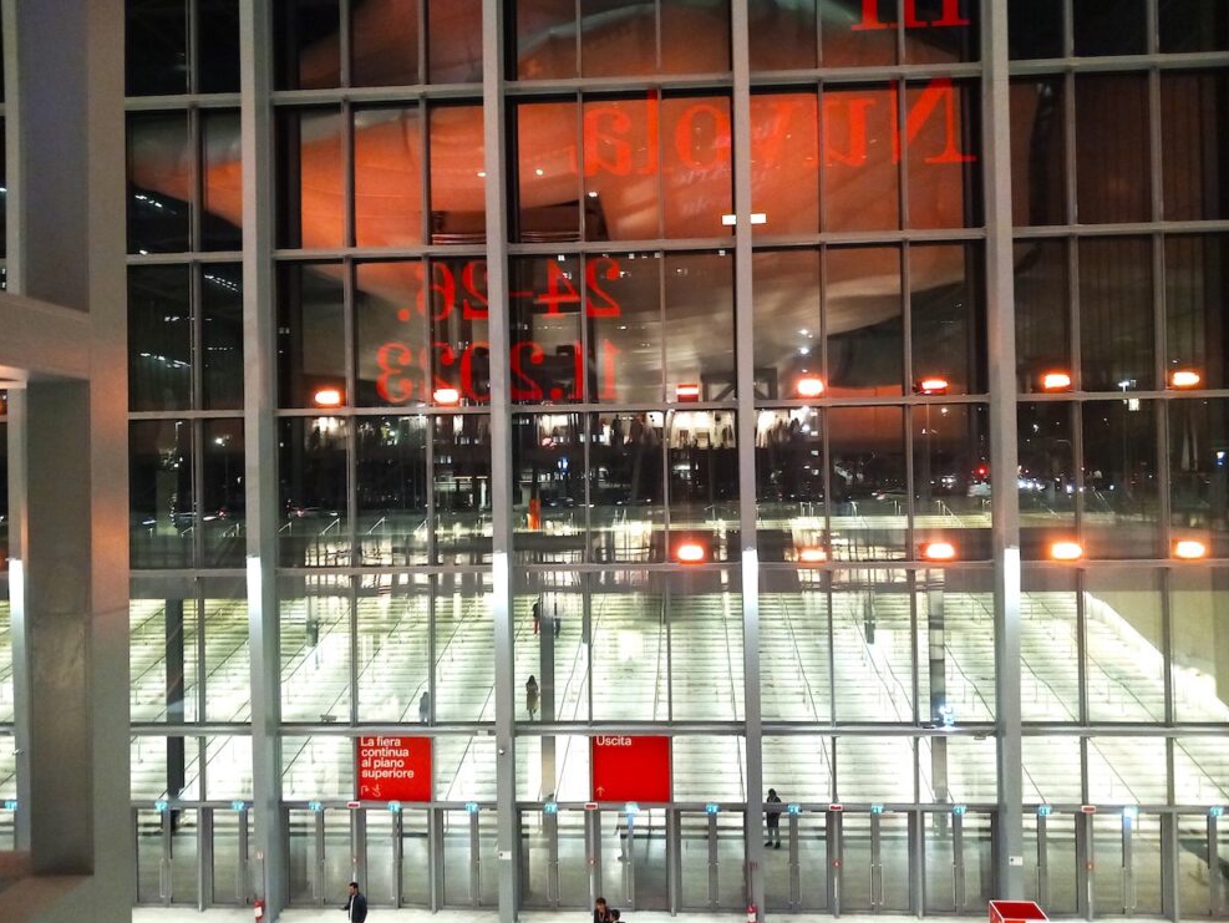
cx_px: 633
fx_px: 994
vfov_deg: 49.8
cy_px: 458
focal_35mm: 28
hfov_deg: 63.4
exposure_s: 1/25
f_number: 1.8
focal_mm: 4
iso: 400
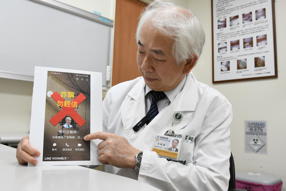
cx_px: 142
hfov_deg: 54.4
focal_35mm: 35
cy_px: 88
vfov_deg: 37.8
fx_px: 278
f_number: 7.1
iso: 3200
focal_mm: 32
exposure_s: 1/200
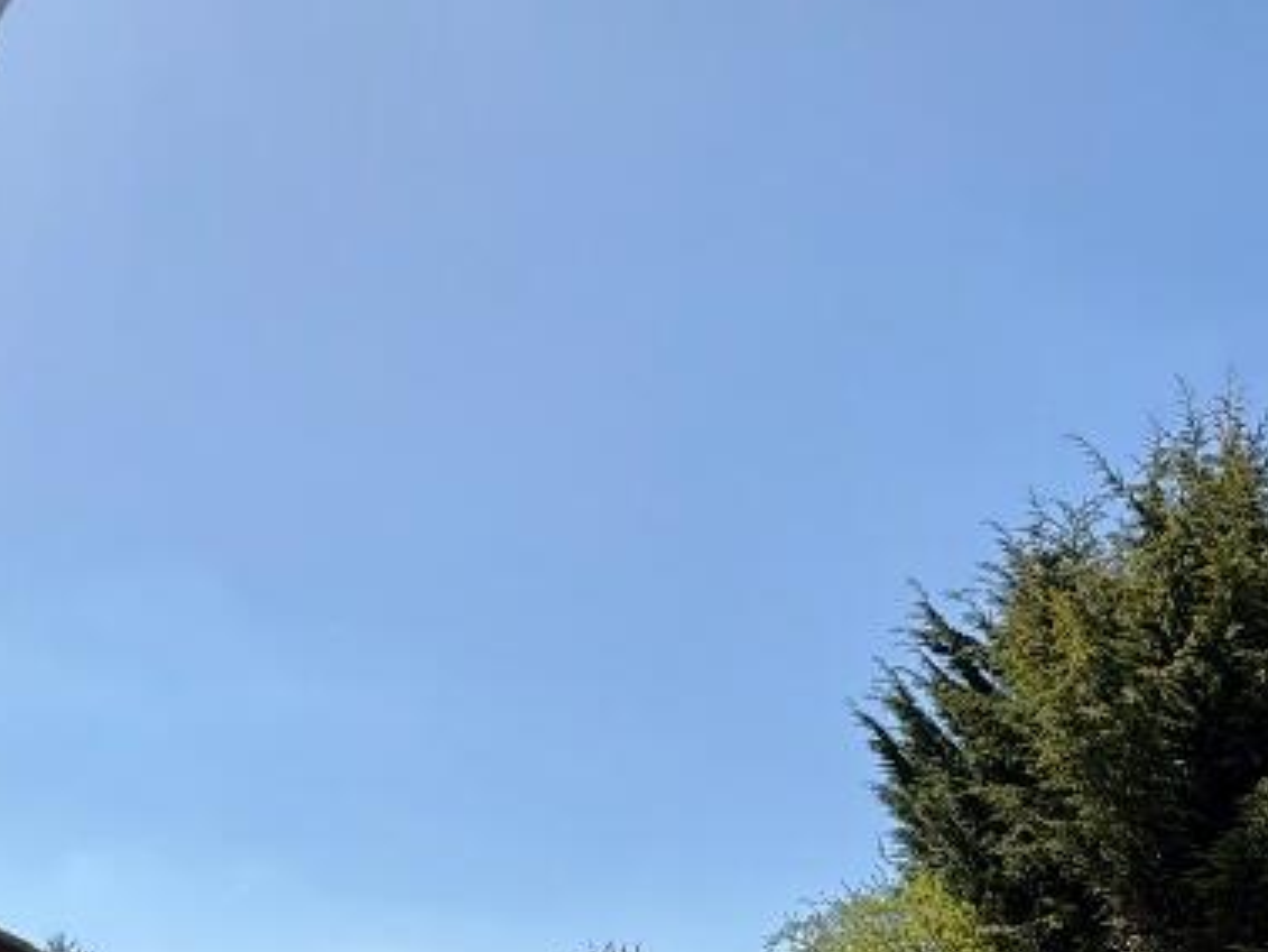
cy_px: 1235
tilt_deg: -2.3
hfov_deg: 41.2
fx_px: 1392
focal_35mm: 38
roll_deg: -1.7
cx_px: 1325
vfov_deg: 30.1
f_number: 2.2
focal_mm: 2.22
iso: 50
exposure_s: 1/968
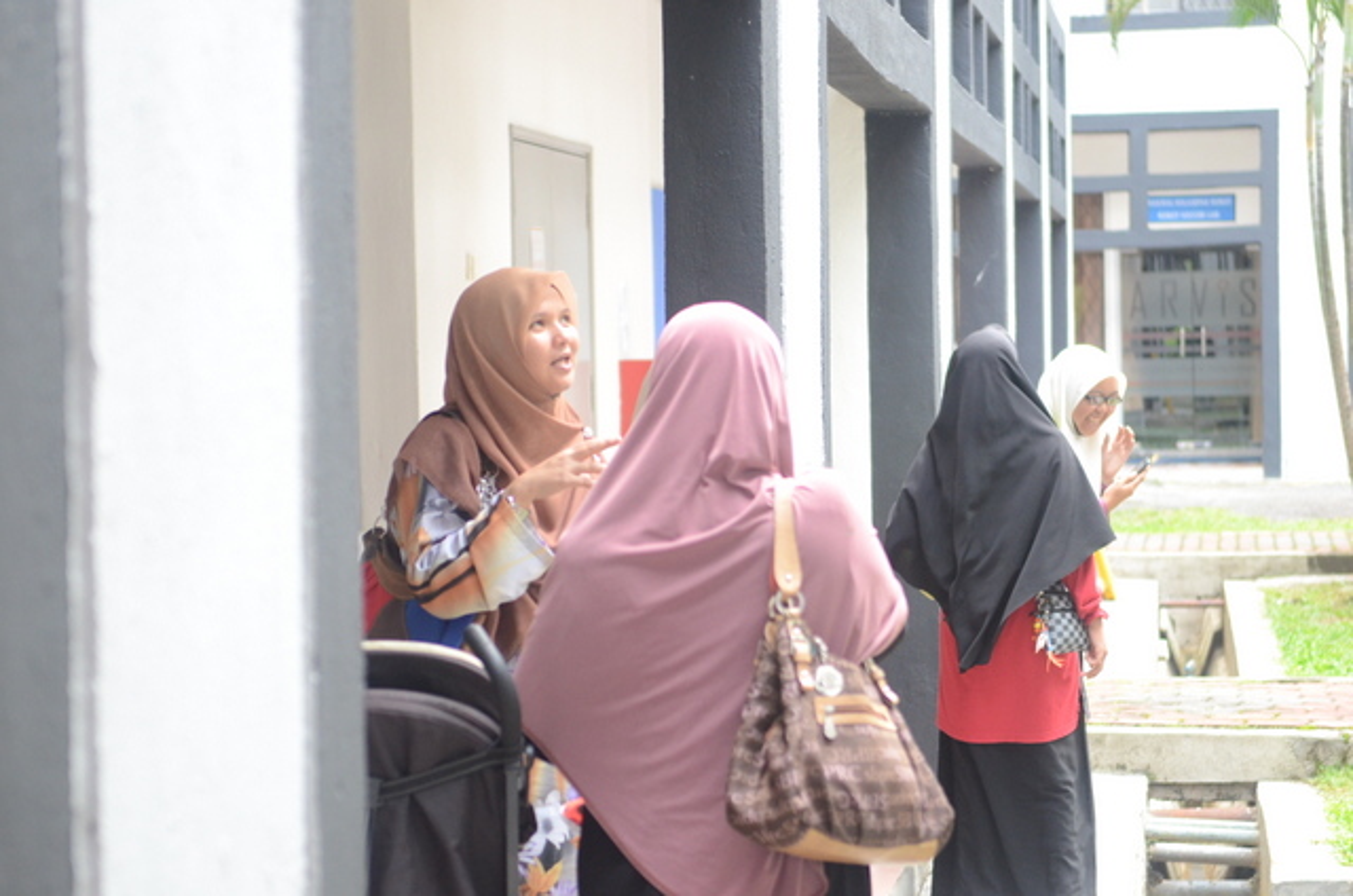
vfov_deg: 16.5
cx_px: 676
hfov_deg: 24.7
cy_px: 448
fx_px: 3094
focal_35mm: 82
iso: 1600
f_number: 2.8
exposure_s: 1/500
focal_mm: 55
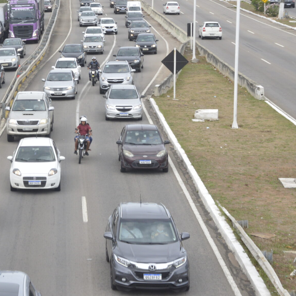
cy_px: 79
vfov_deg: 12.9
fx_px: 1306
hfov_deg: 12.7
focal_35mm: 135
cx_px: -15
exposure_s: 1/200
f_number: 14
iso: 400
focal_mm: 48
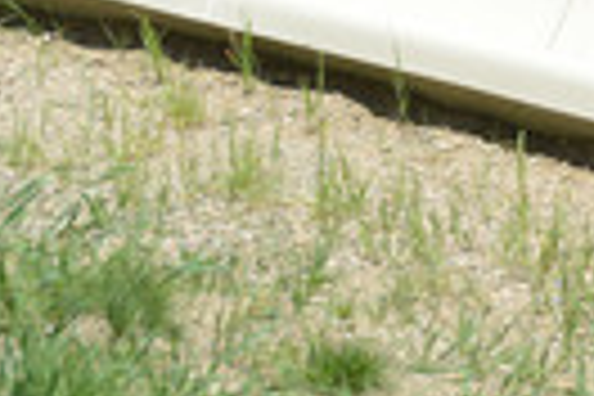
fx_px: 9767
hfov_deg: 3.5
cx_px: 819
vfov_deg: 2.3
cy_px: 182
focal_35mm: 592
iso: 450
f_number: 6.3
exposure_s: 1/1250
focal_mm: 195
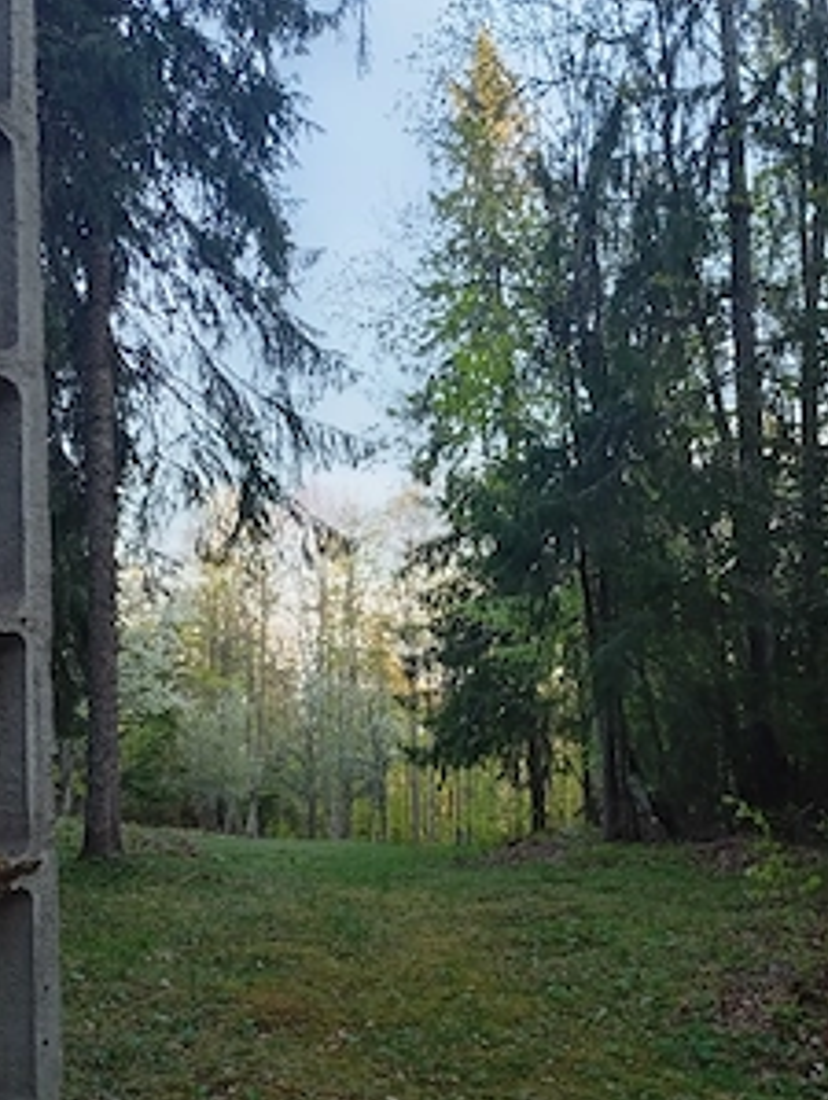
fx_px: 1146
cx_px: 383
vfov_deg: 51.0
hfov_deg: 39.7
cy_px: 662
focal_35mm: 36
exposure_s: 1/50
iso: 65
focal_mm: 3.84
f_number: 1.8
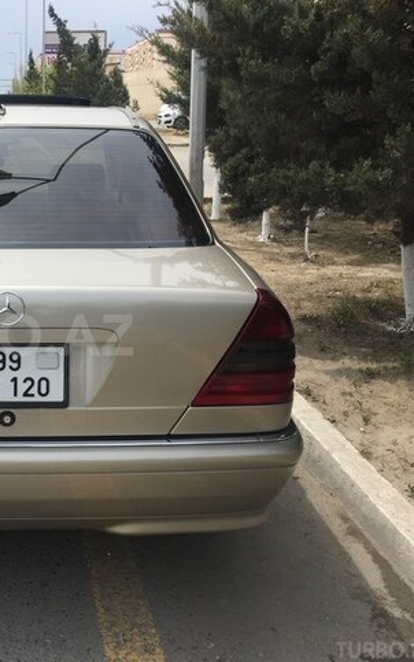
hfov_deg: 28.5
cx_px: -7
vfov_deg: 47.2
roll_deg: -0.4
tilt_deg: -16.5
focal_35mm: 42
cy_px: 335
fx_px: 758
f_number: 2.2
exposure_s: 1/2198
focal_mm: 4.15
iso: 32
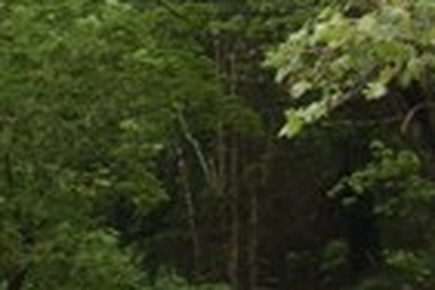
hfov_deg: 8.2
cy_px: 126
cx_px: -602
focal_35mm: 231
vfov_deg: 5.9
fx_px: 2791
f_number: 6.3
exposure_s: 1/160
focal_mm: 20
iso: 100
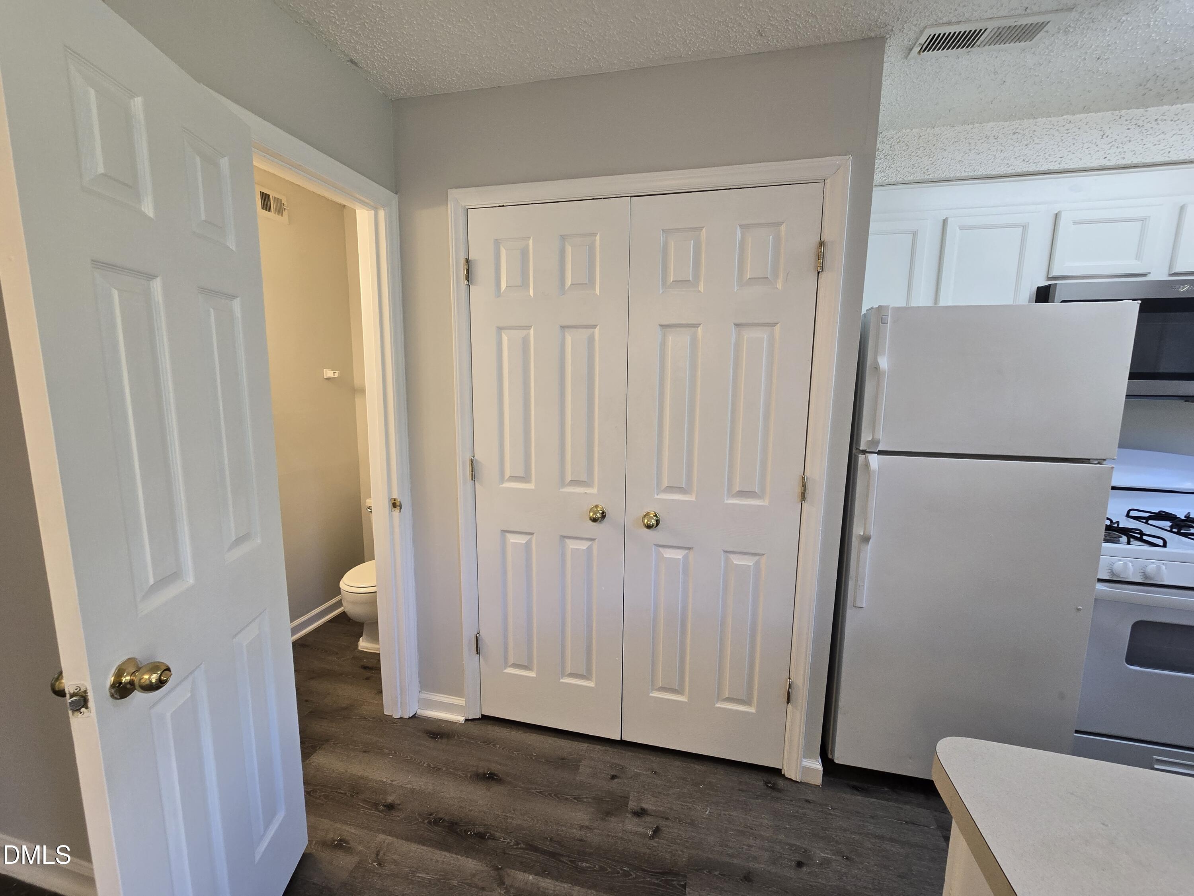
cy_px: 448
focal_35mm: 13
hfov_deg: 106.2
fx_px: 448
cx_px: 597
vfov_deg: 89.9
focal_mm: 2.2
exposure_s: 1/60
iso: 100
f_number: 2.2
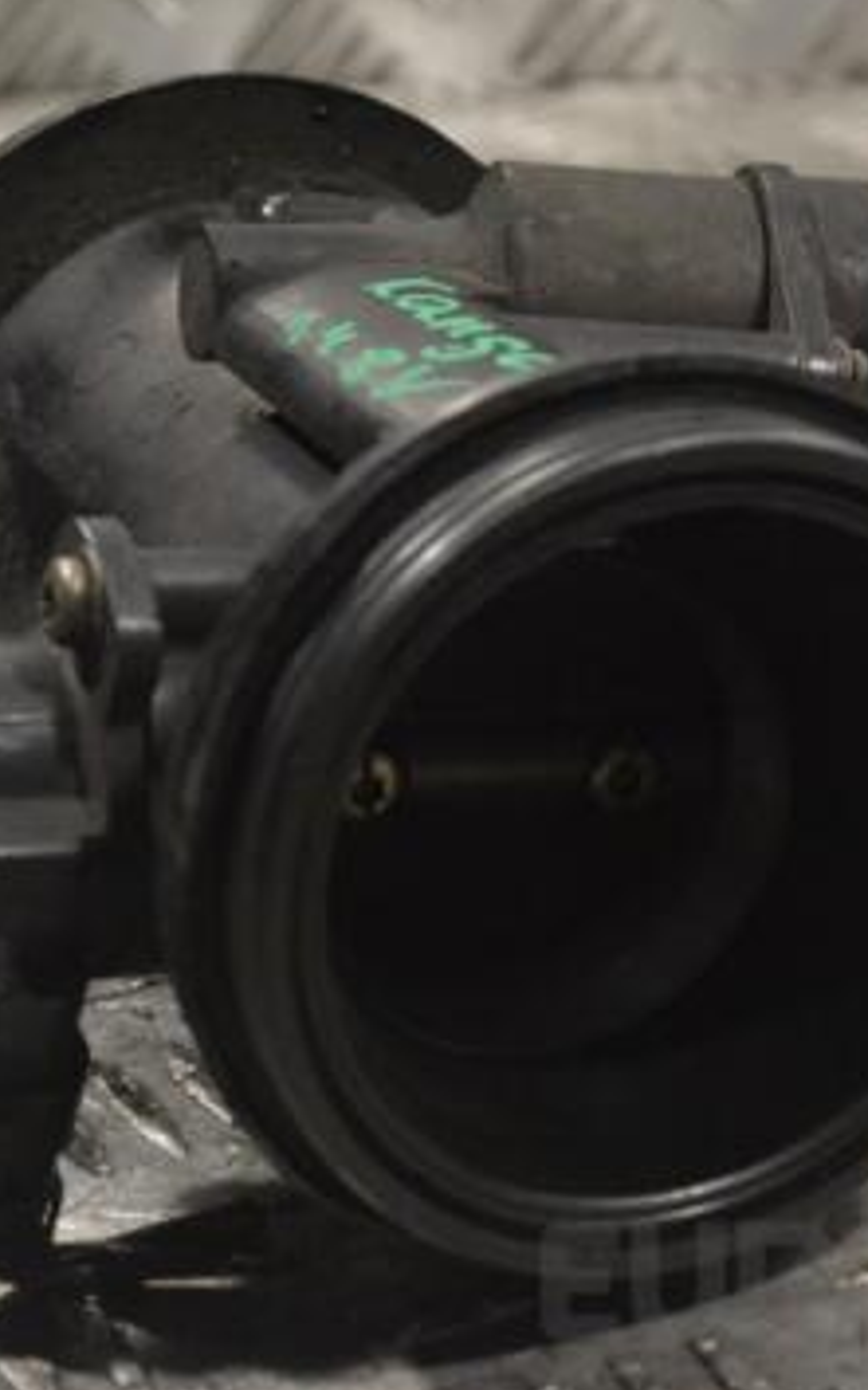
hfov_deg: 11.5
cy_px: 758
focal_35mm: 114
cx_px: 467
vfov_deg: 18.3
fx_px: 4318
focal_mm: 44
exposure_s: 1/320
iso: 3200
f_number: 9
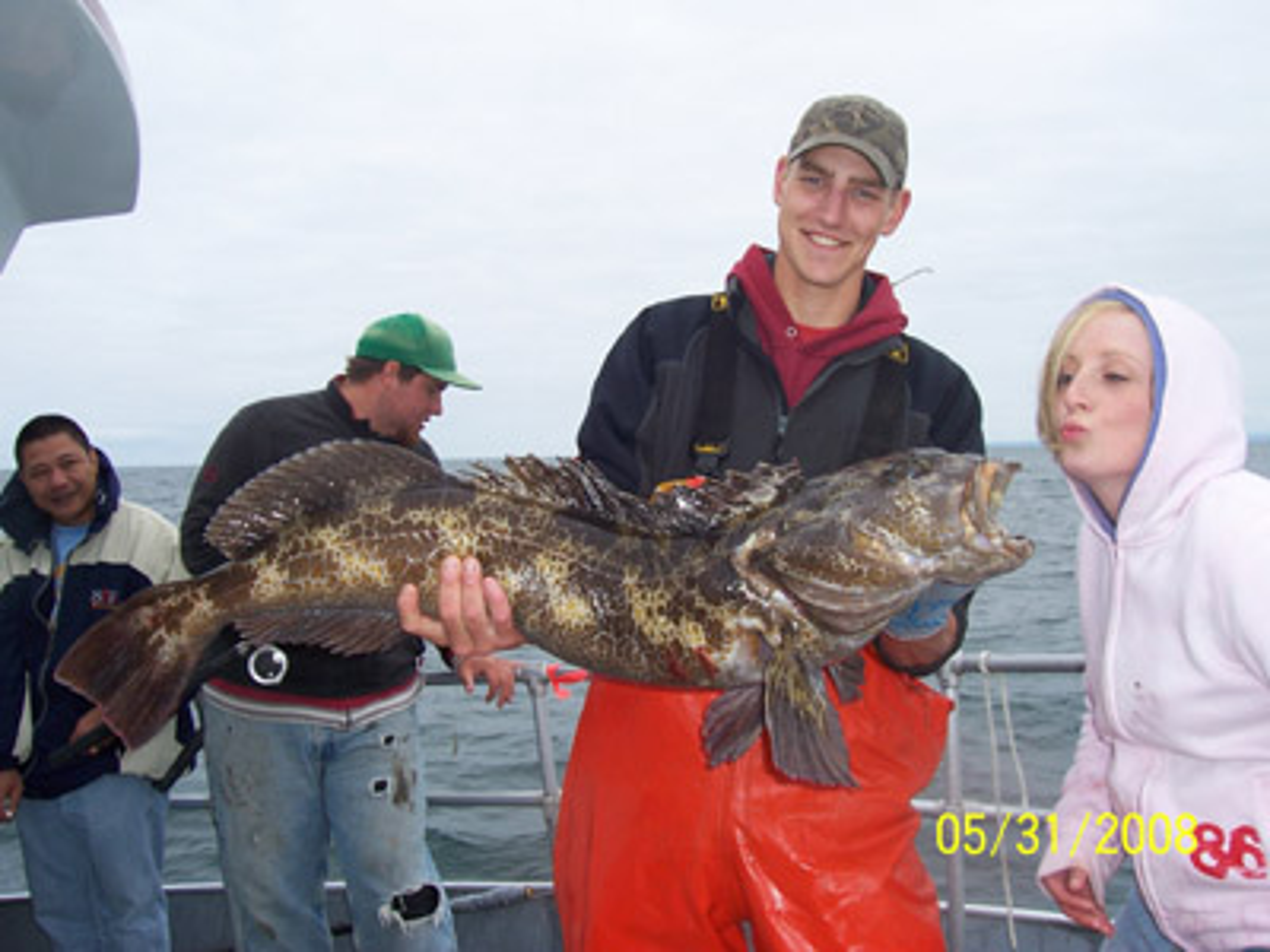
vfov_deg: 41.8
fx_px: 1247
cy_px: 476
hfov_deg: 54.0
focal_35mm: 34
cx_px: 635
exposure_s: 1/350
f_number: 5.6
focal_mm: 5.6
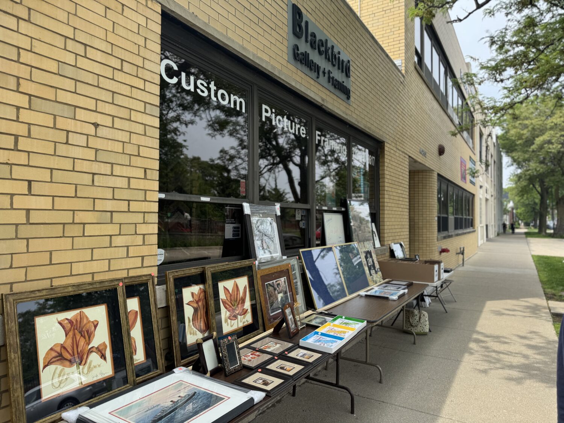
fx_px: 391
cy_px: 212
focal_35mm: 24
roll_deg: +0.2
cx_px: 282
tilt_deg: +1.3
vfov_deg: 56.8
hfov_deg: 71.6
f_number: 1.78
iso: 80
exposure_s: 1/1597
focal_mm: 6.76
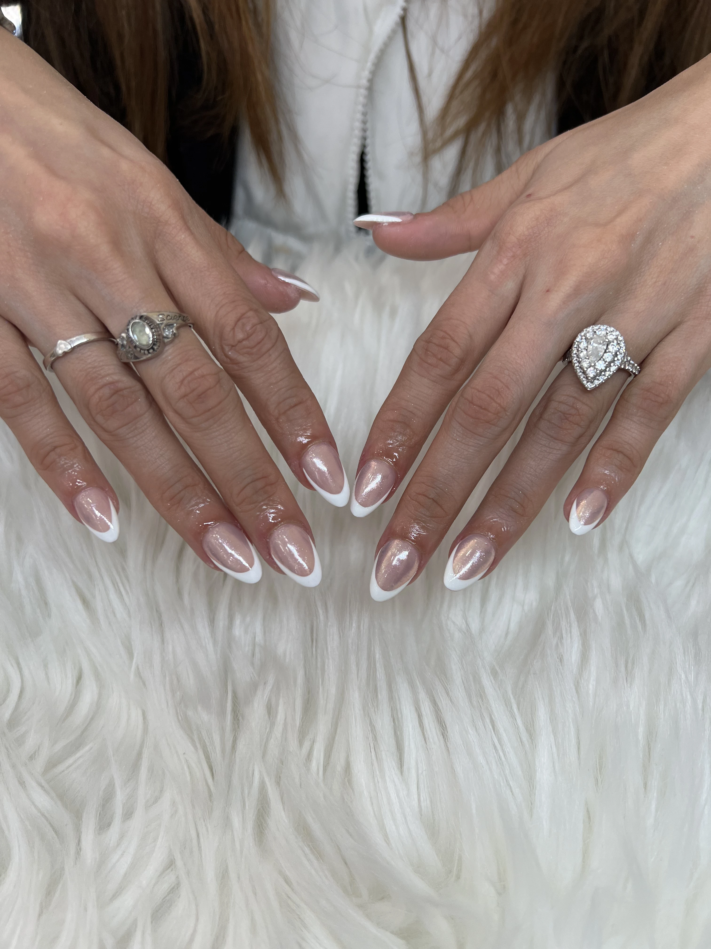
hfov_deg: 53.1
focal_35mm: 26
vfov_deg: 67.3
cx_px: 356
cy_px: 474
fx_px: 712
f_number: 1.5
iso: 50
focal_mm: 5.7
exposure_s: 1/352
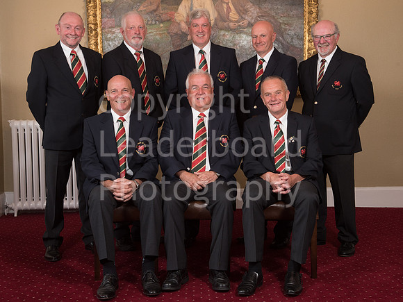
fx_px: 636
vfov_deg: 26.7
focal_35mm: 55
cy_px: 145
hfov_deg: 35.2
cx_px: 208
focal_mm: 48
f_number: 7.1
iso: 800
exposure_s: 1/80
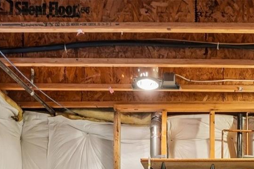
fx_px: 374
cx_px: 196
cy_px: 248
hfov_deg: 36.5
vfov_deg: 21.6
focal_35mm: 53
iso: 400
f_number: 8
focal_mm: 12
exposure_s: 1/5
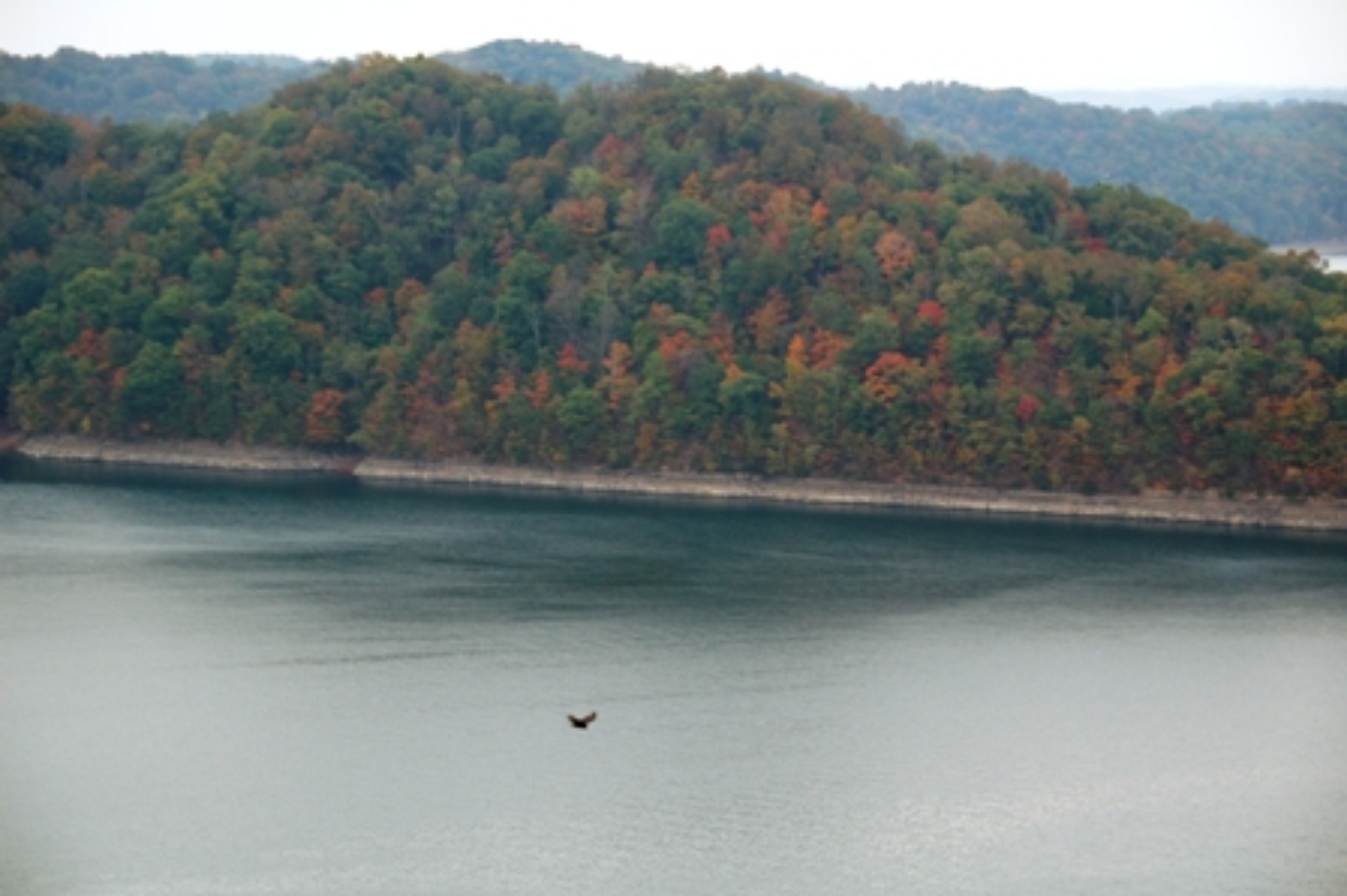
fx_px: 4206
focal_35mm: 112
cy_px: 448
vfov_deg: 12.2
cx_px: 674
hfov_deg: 18.2
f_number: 5.3
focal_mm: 75
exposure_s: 1/60
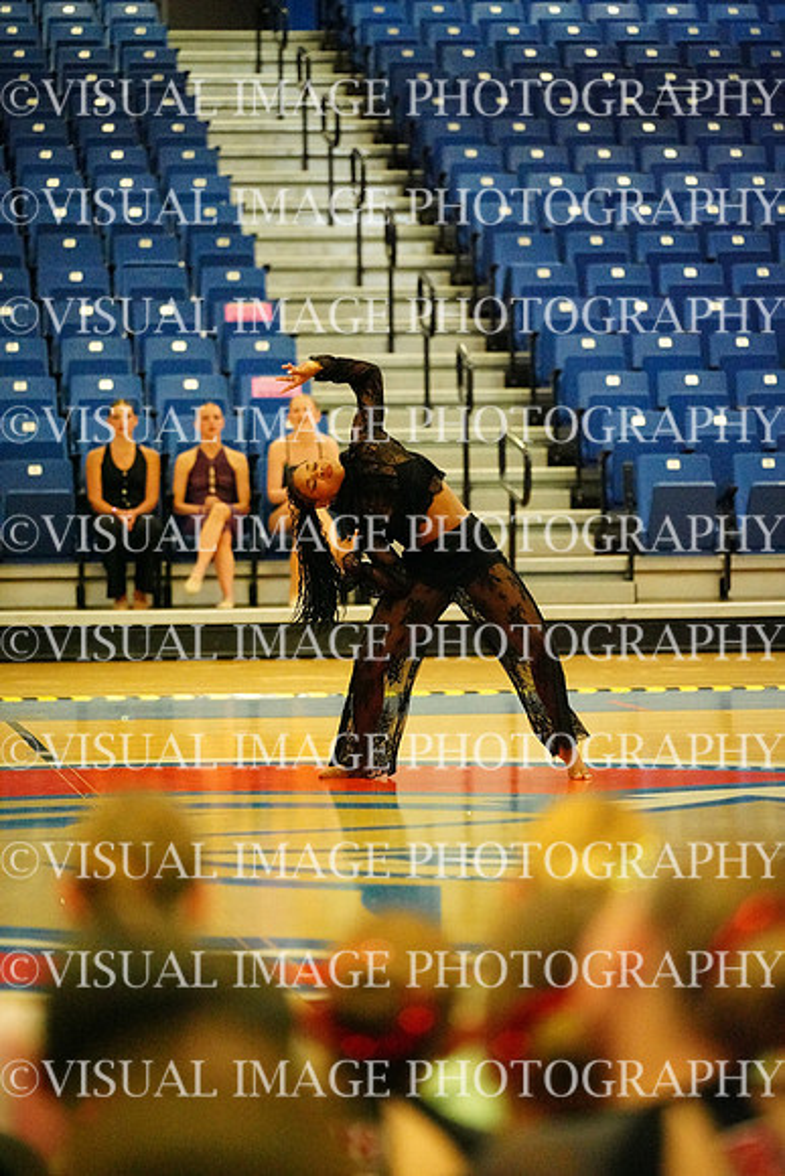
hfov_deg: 9.2
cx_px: 392
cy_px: 588
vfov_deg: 13.7
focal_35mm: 150
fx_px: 4903
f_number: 2.8
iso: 25600
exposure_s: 1/1600
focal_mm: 150
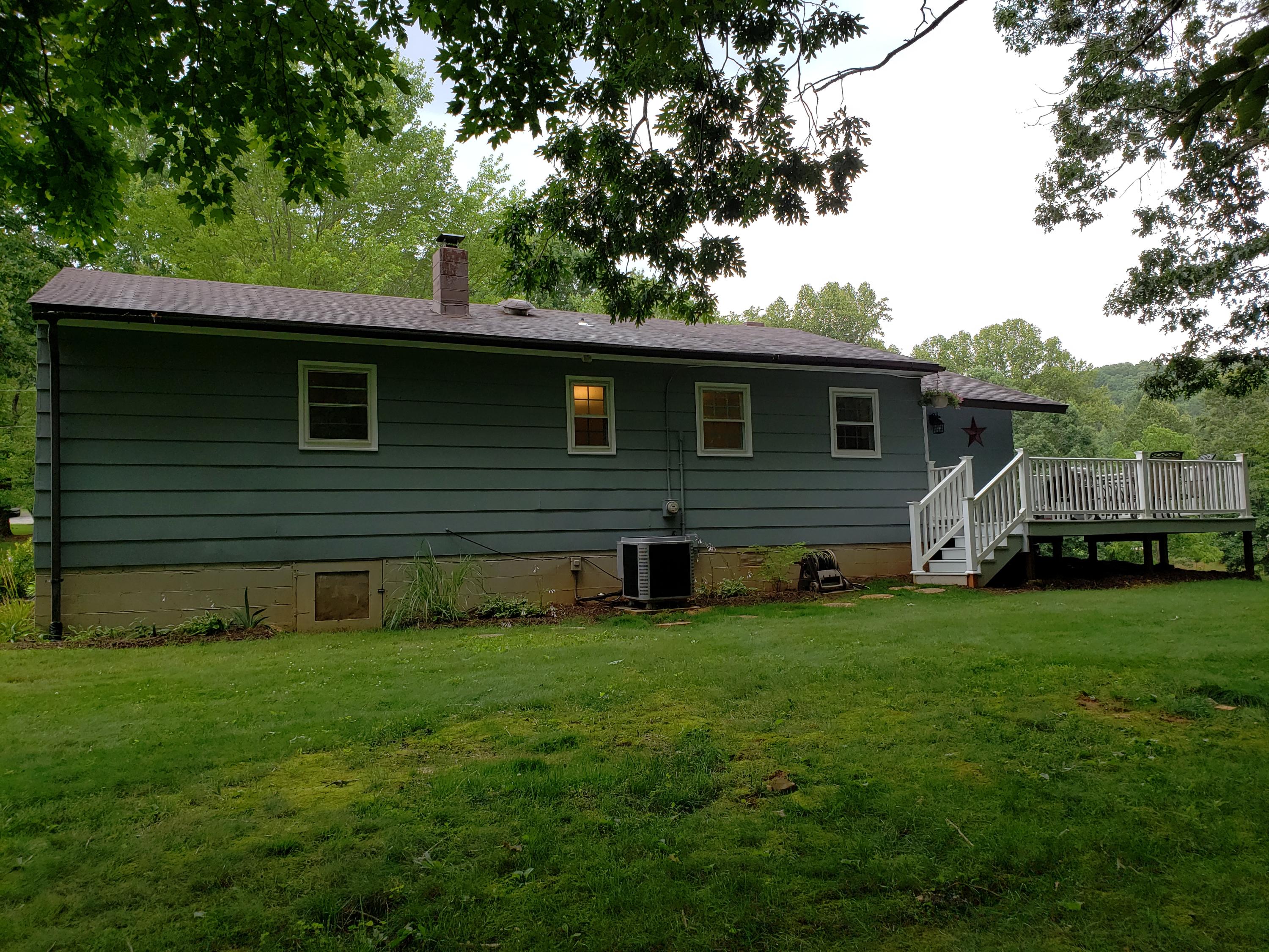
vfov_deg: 53.1
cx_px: 634
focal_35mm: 26
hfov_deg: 67.3
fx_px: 953
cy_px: 476
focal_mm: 4.3
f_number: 2.4
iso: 50
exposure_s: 1/247
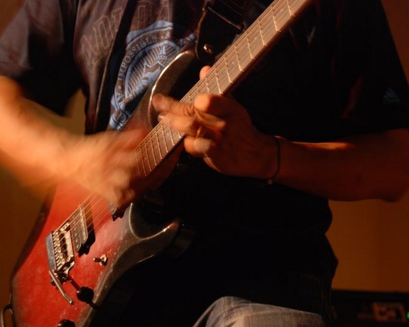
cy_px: 164
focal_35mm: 212
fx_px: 2560
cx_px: 205
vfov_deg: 7.3
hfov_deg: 9.1
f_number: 7.1
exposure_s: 1/8
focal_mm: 125
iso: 320
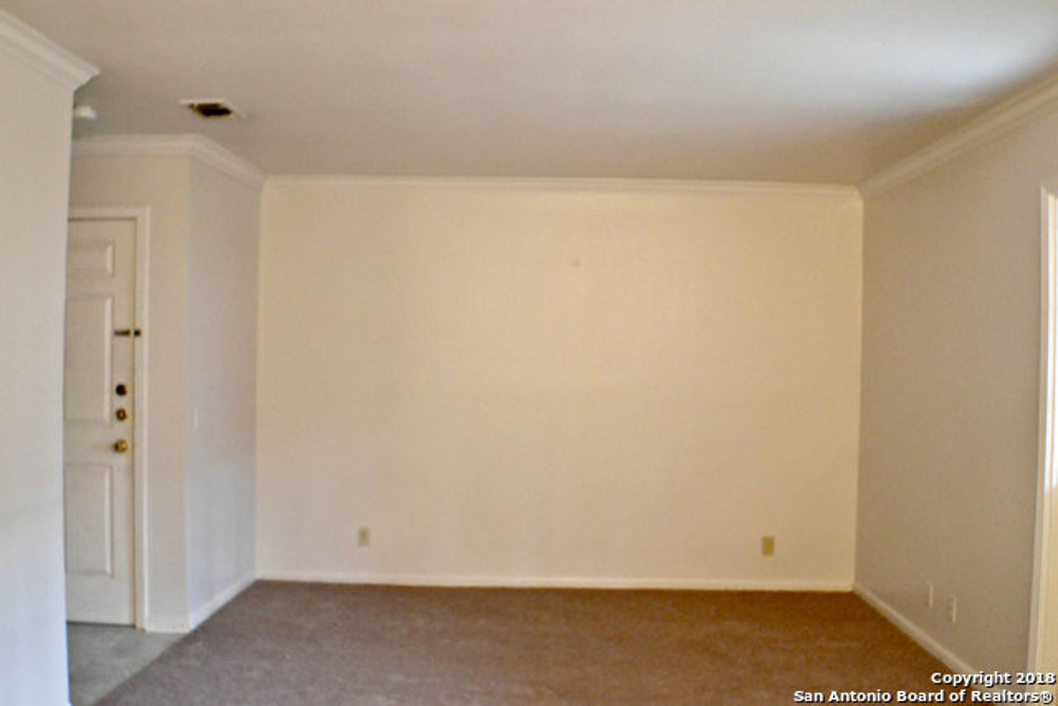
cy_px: 353
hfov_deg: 43.6
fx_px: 1323
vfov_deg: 29.9
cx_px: 529
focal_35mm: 45
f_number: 4.2
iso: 3200
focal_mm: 30
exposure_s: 1/20
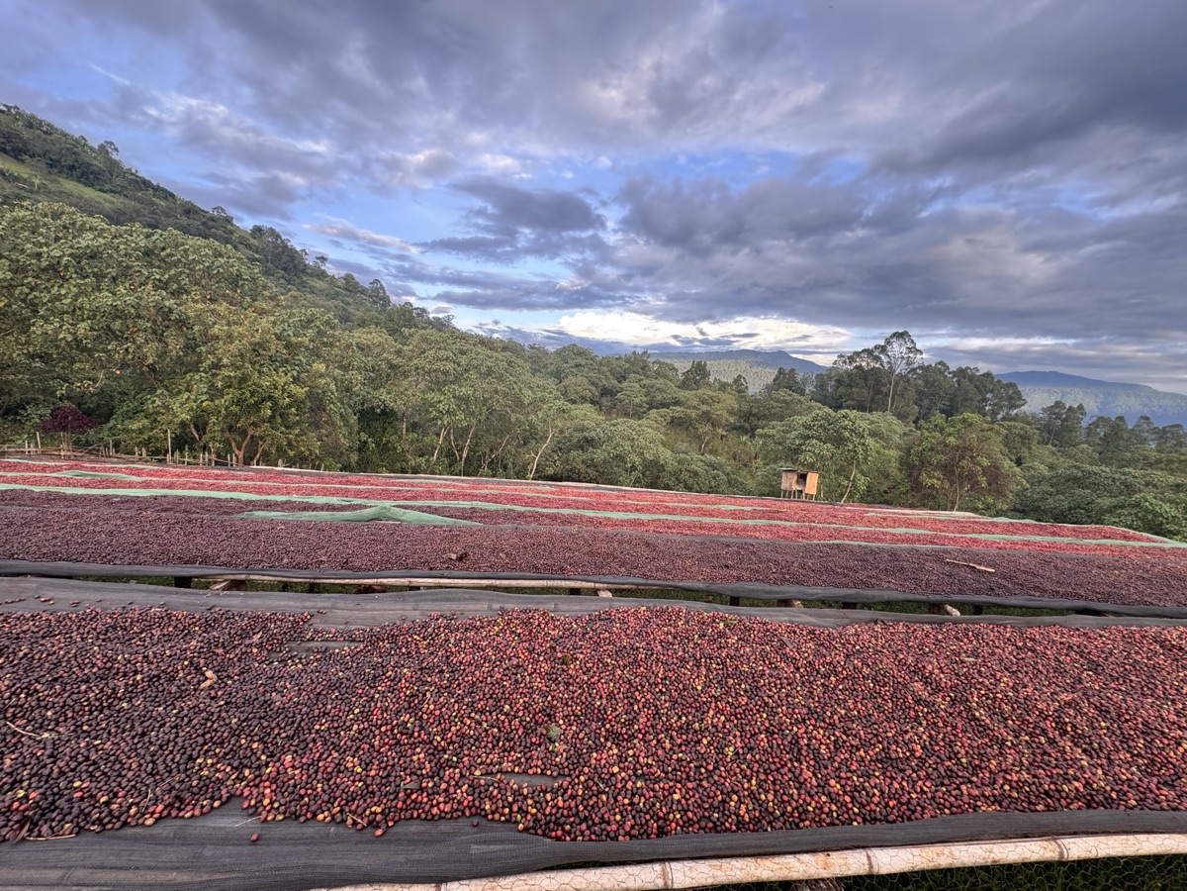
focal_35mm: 14
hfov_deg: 102.1
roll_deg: -4.4
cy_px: 446
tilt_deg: -6.7
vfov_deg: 85.7
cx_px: 594
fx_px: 480
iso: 64
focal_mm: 2.22
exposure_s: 1/99
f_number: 2.2
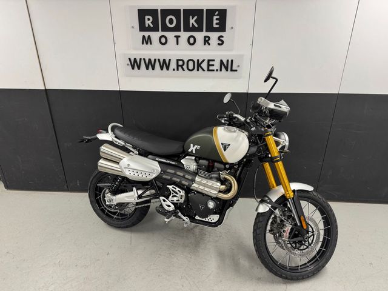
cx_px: 194
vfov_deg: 56.8
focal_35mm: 24
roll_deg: +0.4
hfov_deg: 71.6
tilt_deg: -23.8
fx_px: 269
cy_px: 146
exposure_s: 1/100
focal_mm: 6.76
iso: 200
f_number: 1.78
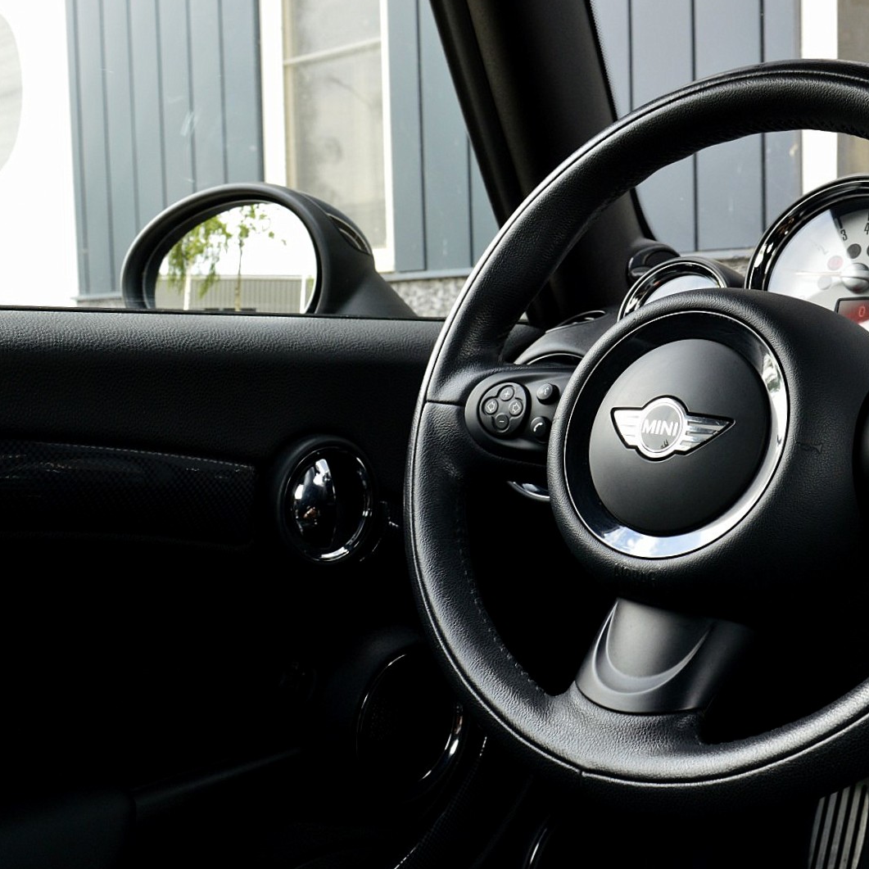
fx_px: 1108
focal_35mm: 39
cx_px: 624
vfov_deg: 42.8
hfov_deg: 41.9
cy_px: 436
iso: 450
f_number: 8
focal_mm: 20
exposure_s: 1/60
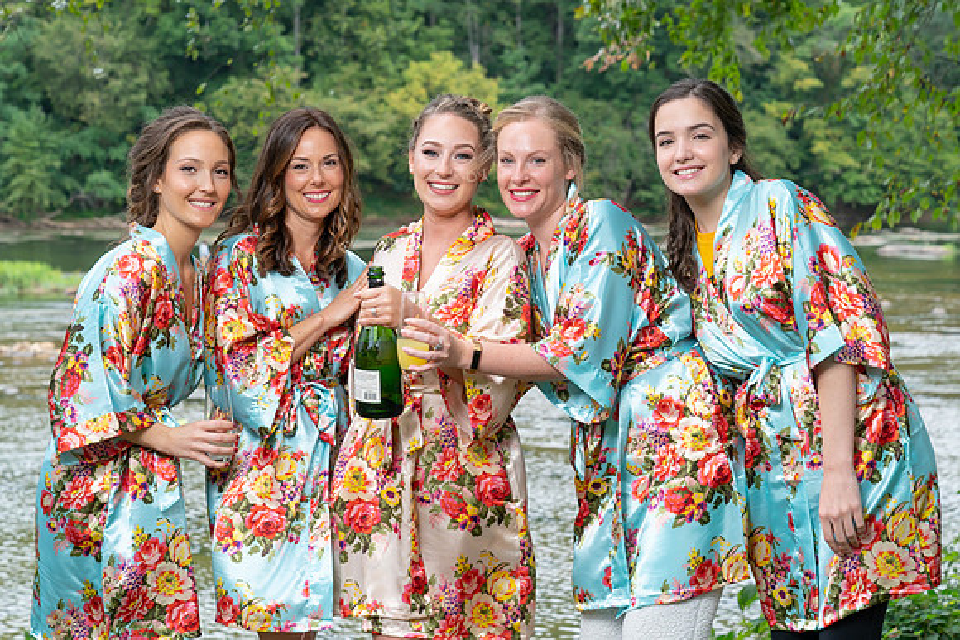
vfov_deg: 19.7
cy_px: 300
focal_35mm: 69
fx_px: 1847
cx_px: 471
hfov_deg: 29.1
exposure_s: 1/200
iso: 320
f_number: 5.6
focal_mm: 65
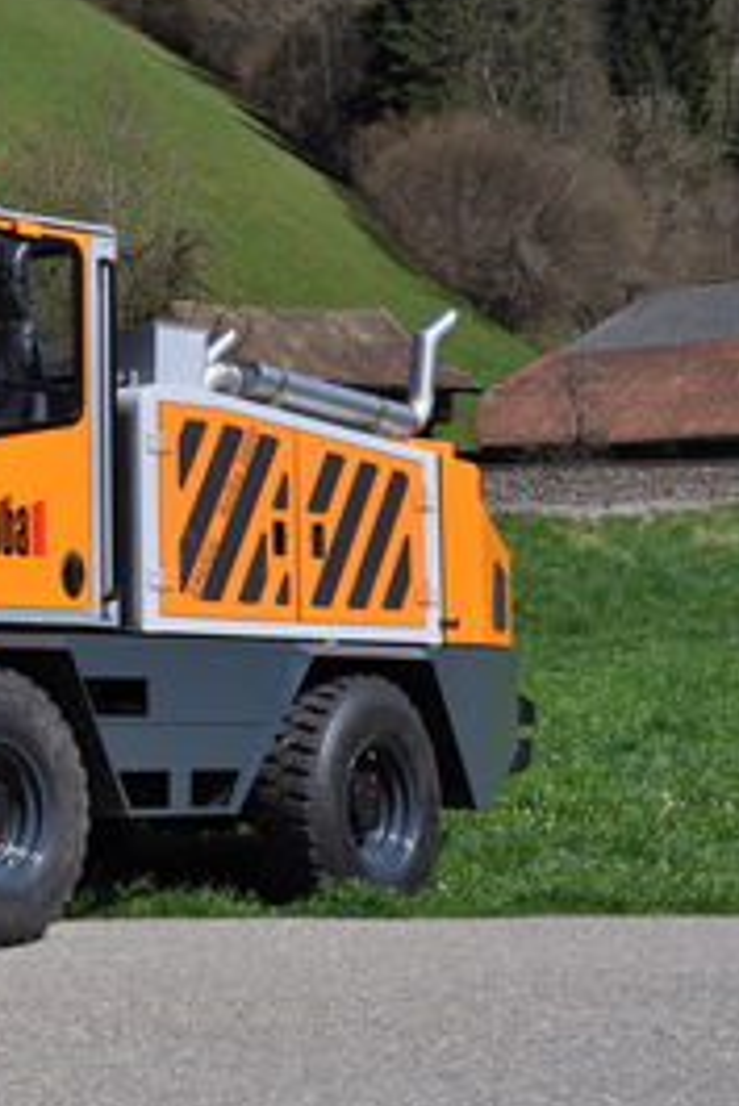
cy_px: 492
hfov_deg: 13.3
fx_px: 3042
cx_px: -284
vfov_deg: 20.6
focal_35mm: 99
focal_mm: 35
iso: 200
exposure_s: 1/400
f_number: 10
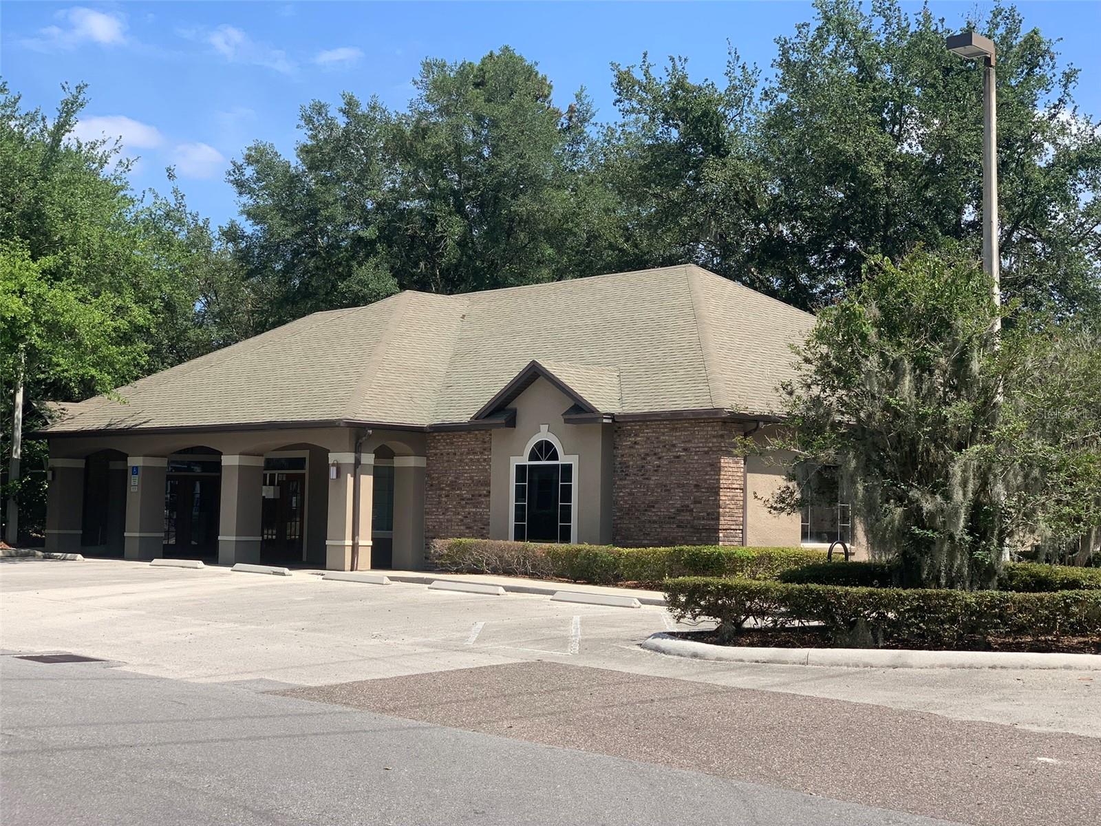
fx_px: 1654
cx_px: 550
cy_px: 413
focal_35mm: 52
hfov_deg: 36.8
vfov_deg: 28.0
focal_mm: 6
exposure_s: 1/905
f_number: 2.4
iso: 16
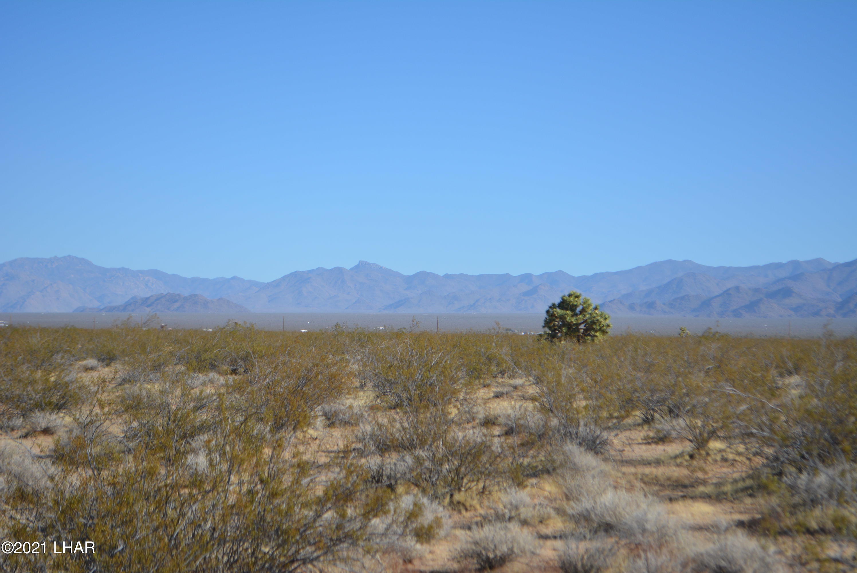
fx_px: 1965
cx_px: 428
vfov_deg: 16.6
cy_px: 286
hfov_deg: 24.6
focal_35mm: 82
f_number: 7.1
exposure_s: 1/1600
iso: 400
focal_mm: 55
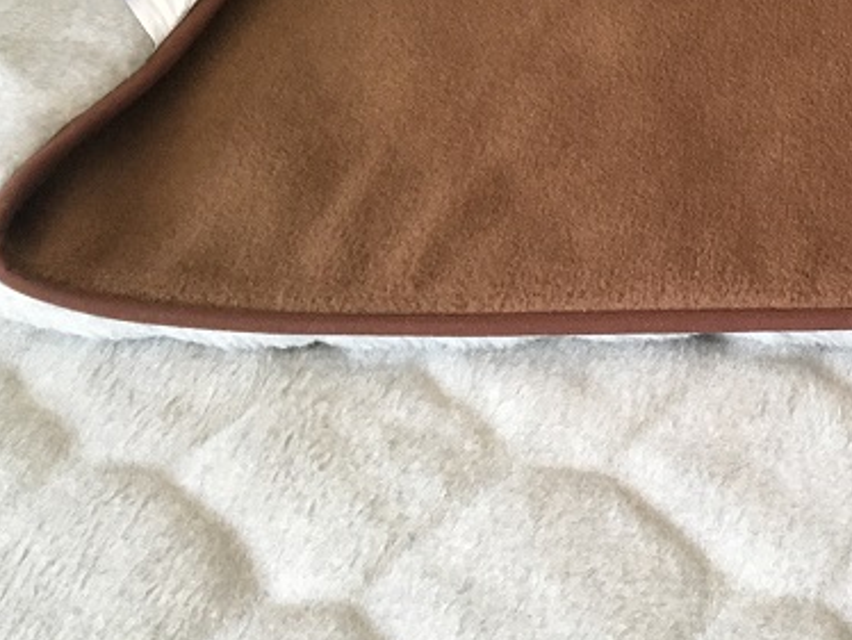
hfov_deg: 29.5
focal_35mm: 62
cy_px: 150
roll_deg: +0.7
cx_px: 816
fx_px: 1527
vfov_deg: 23.4
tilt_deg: -35.4
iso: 200
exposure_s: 1/33
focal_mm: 4.15
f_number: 2.2
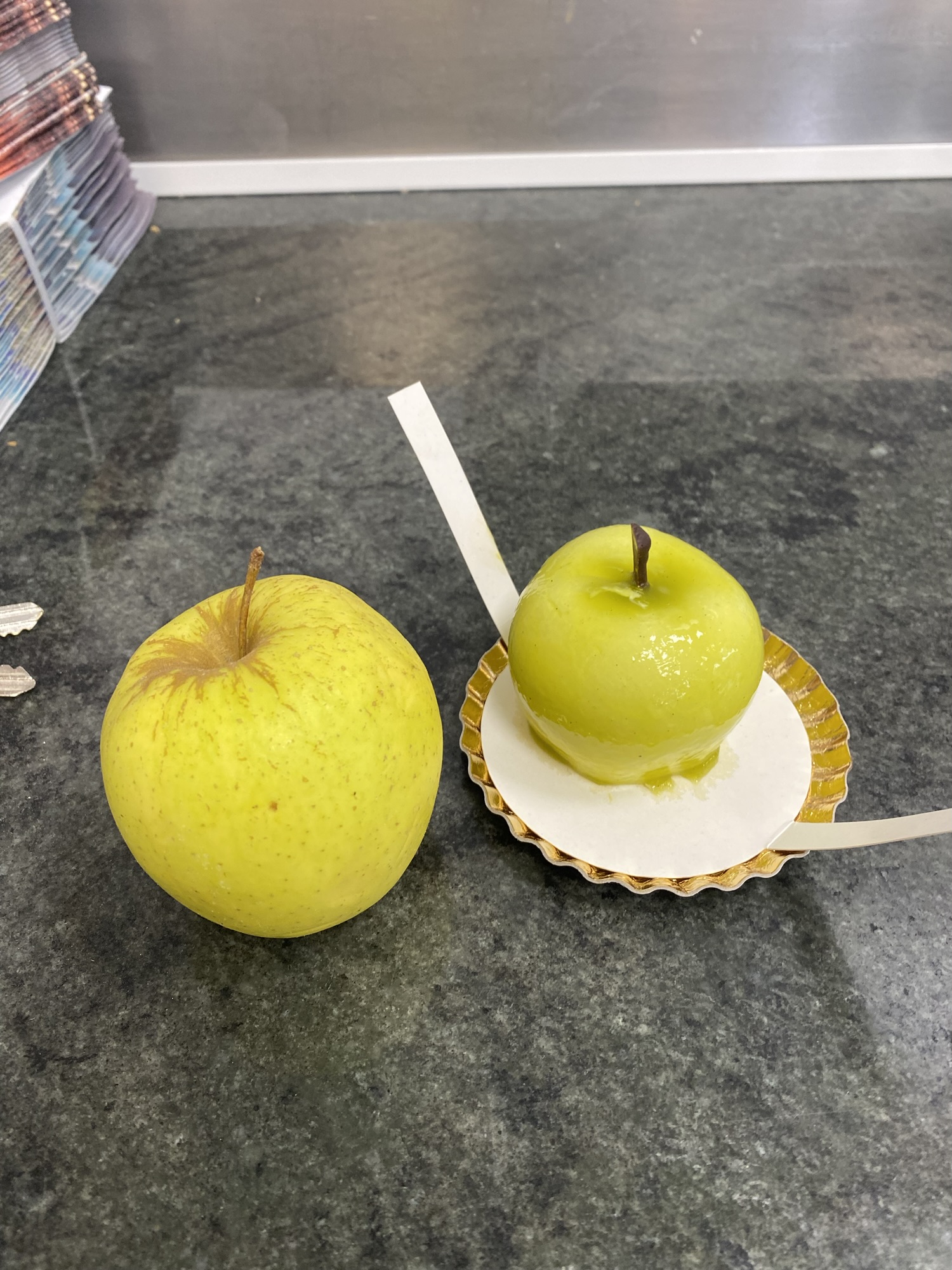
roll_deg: +1.1
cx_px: 476
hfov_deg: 53.1
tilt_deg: -42.5
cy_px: 635
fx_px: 953
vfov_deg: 67.3
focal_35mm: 26
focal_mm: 4.25
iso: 80
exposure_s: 1/50
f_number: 1.8
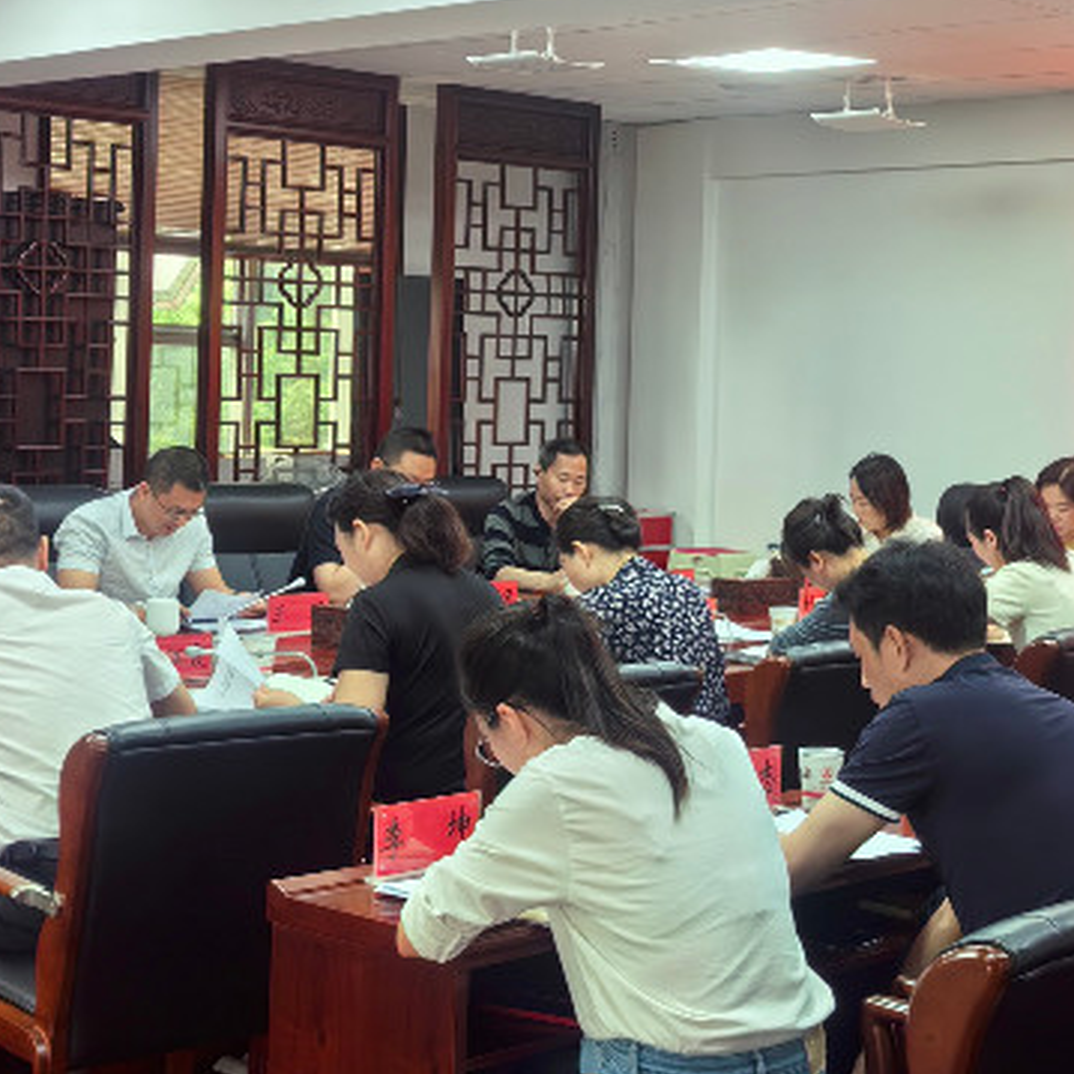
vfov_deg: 25.2
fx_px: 2387
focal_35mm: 68
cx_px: 700
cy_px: 335
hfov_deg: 25.2
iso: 50
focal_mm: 5.52
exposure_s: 1/50
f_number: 1.9
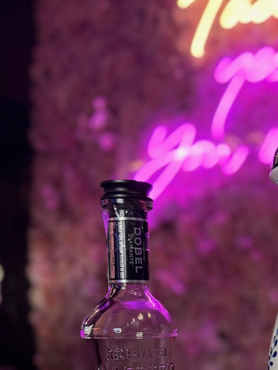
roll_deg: -0.1
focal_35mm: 53
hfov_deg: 25.7
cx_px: 296
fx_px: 567
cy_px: 331
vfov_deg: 34.2
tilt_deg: -1.3
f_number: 1.78
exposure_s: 1/60
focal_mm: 6.76
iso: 250
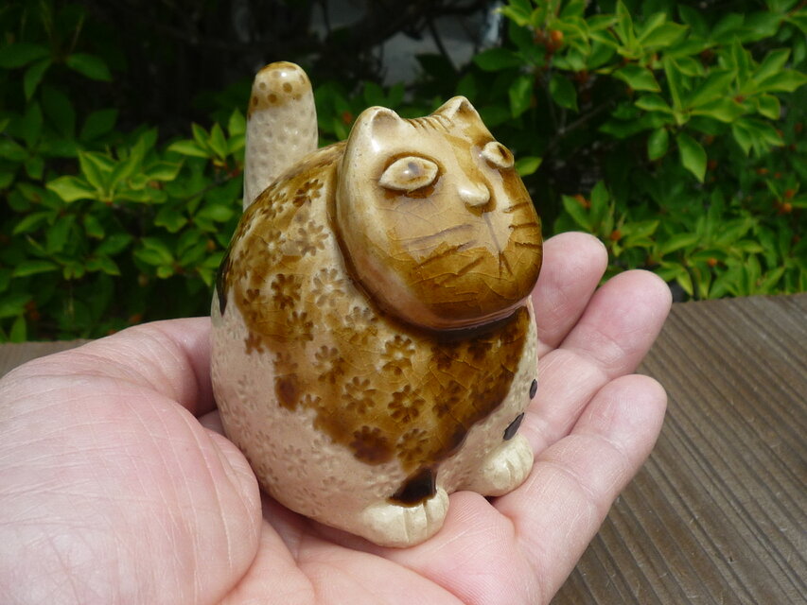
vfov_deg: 33.6
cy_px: 302
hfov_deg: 43.8
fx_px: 1003
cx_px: 404
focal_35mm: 43
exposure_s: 1/640
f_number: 4
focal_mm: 5.3
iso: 100
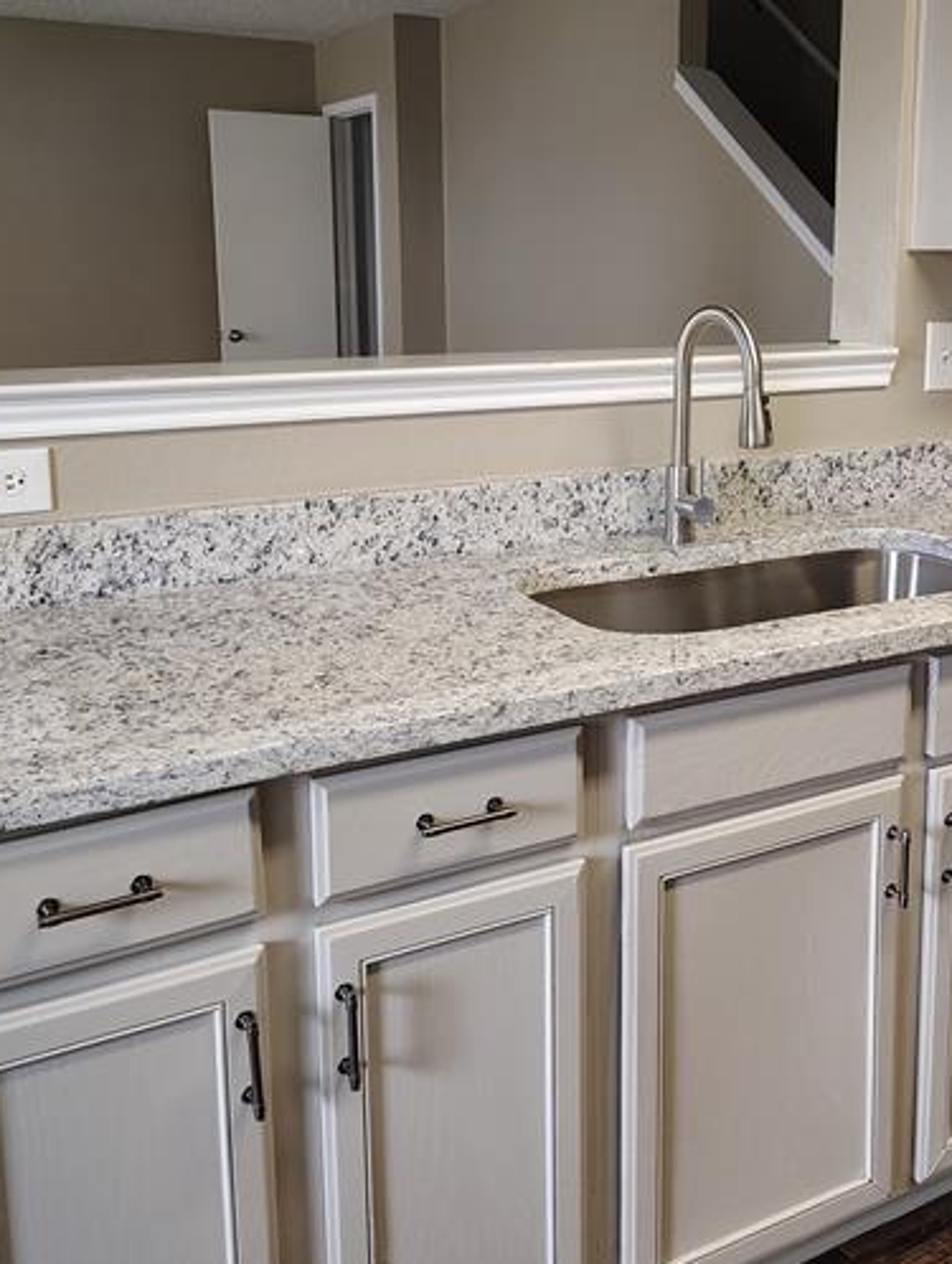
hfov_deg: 38.4
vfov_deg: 49.7
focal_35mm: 37
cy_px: 487
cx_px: 619
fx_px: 1353
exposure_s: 1/60
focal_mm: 5.56
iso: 938
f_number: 1.8
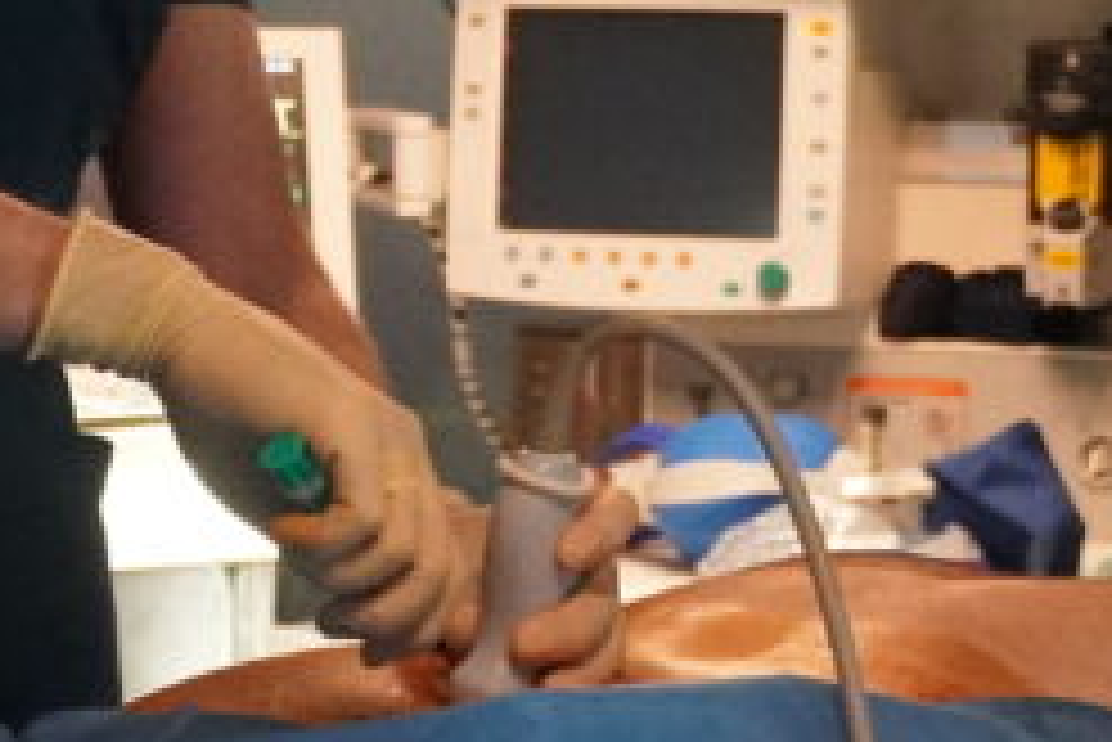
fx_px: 5194
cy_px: 25
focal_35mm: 168
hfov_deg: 12.2
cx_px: 486
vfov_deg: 8.1
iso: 6400
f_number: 4.5
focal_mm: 27
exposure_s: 1/100
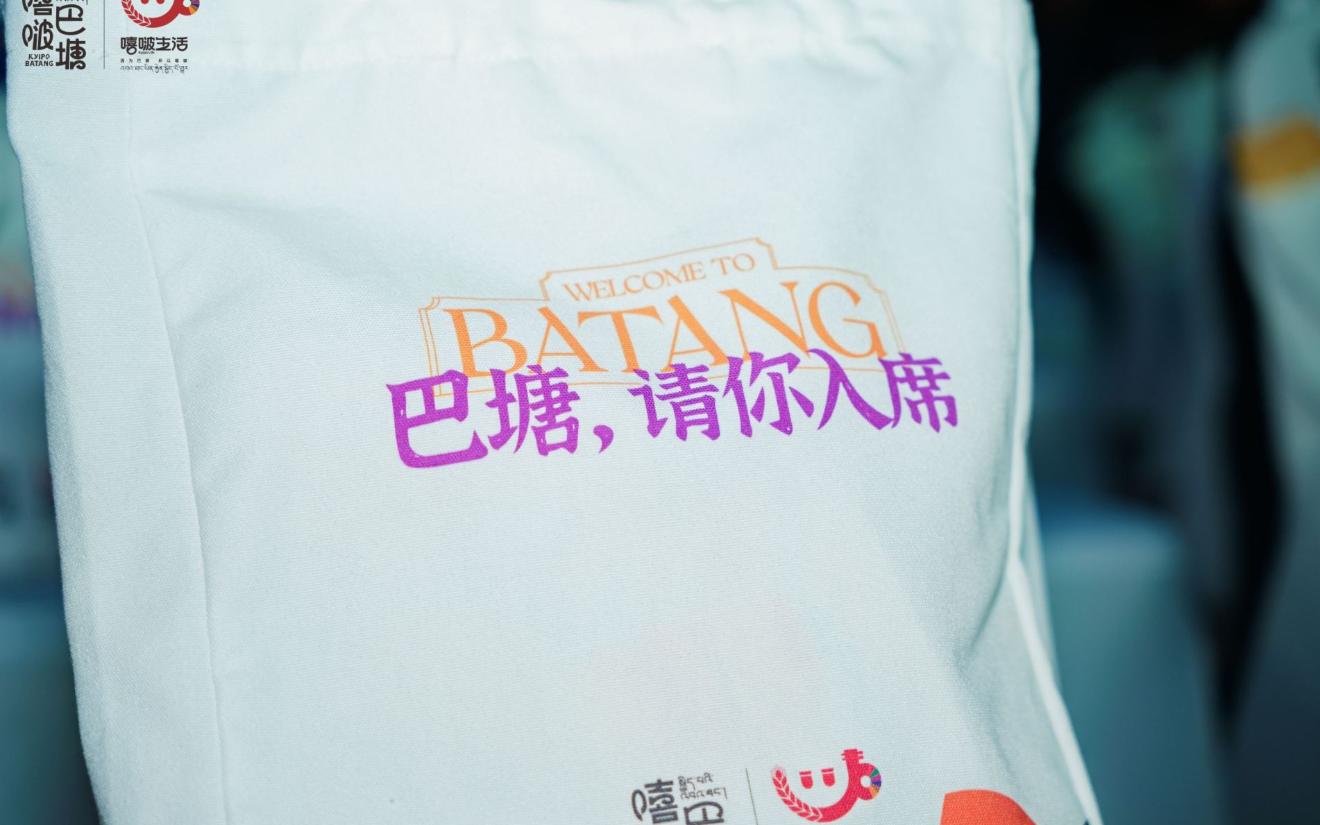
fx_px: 2590
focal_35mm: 72
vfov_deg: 18.1
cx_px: 666
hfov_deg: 28.6
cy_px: 408
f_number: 3.2
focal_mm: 70
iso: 320
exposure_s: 1/250
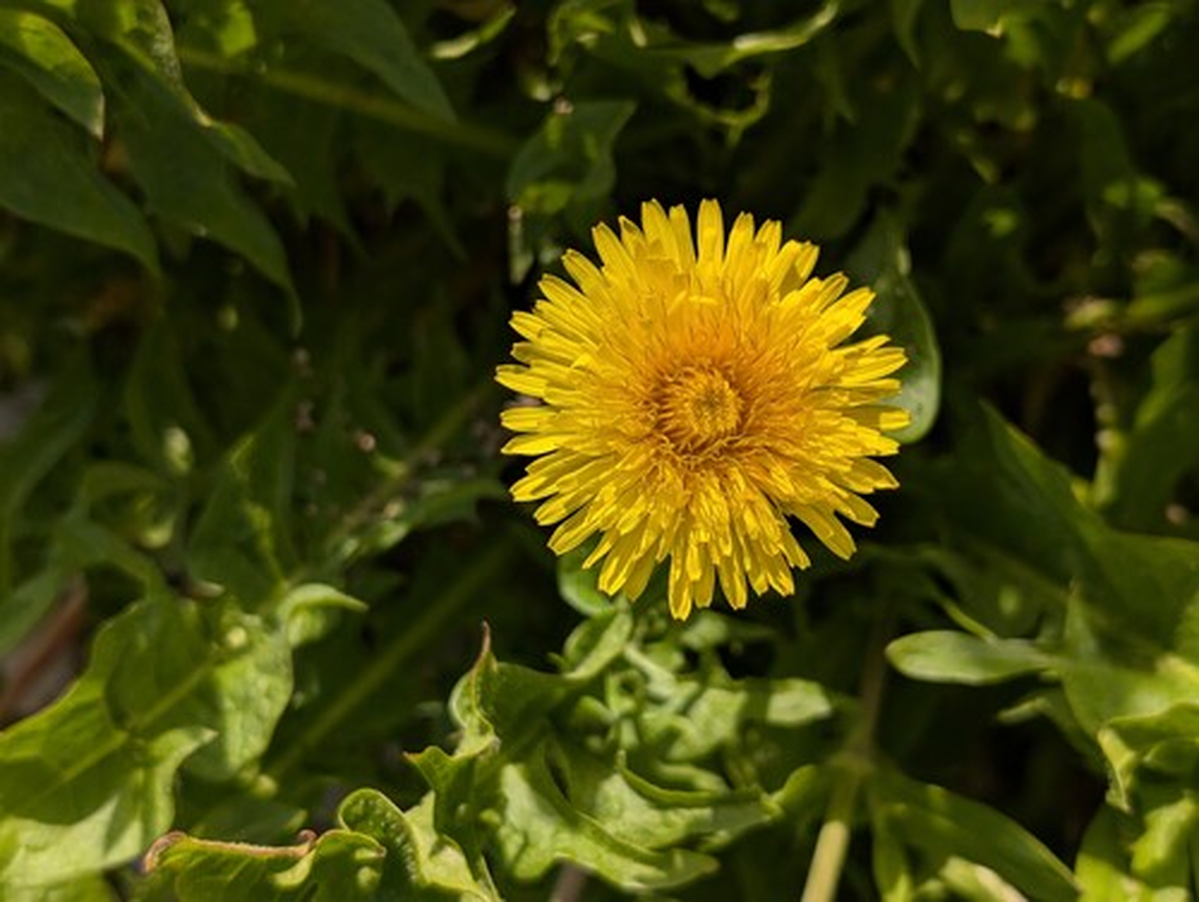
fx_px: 1699
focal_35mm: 49
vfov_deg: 29.7
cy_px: 451
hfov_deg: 38.9
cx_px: 600
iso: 21
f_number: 1.68
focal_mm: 6.9
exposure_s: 1/1372
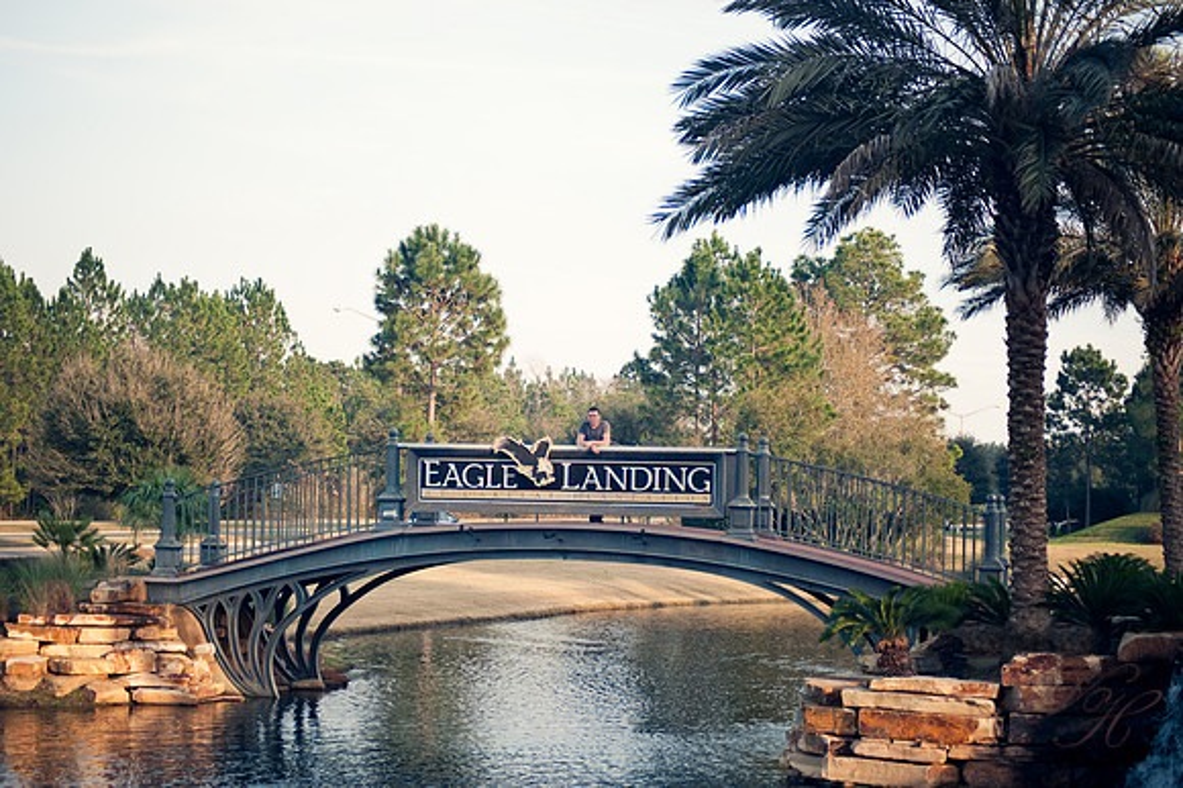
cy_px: 394
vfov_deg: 19.4
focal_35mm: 70
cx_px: 592
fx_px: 2299
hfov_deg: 28.9
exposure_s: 1/200
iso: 200
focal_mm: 70
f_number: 4
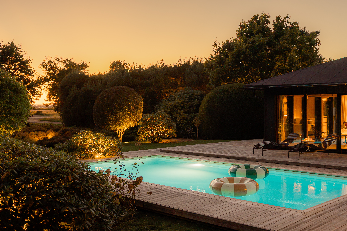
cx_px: 204
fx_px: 409
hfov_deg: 45.7
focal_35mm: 42
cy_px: 98
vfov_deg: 31.5
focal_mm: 35.4
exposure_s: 1/13
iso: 320
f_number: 4
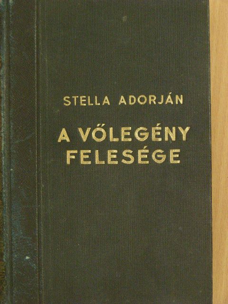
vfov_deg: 22.5
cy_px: 152
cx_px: 114
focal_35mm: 87
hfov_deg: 17.0
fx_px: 764
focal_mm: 14.6
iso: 364
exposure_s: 1/15
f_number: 3.5
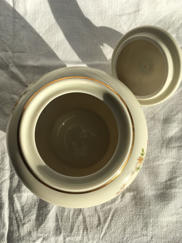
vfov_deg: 61.7
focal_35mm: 29
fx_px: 203
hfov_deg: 48.2
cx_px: 91
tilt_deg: -85.9
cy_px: 122
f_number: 2.2
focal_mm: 4.15
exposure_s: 1/1538
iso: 25
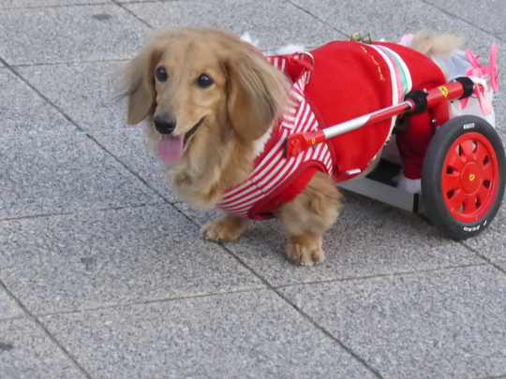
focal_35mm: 160
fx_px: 2339
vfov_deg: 9.3
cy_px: 190
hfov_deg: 12.3
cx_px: 253
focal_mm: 25.9
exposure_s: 1/320
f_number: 5.4
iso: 1250
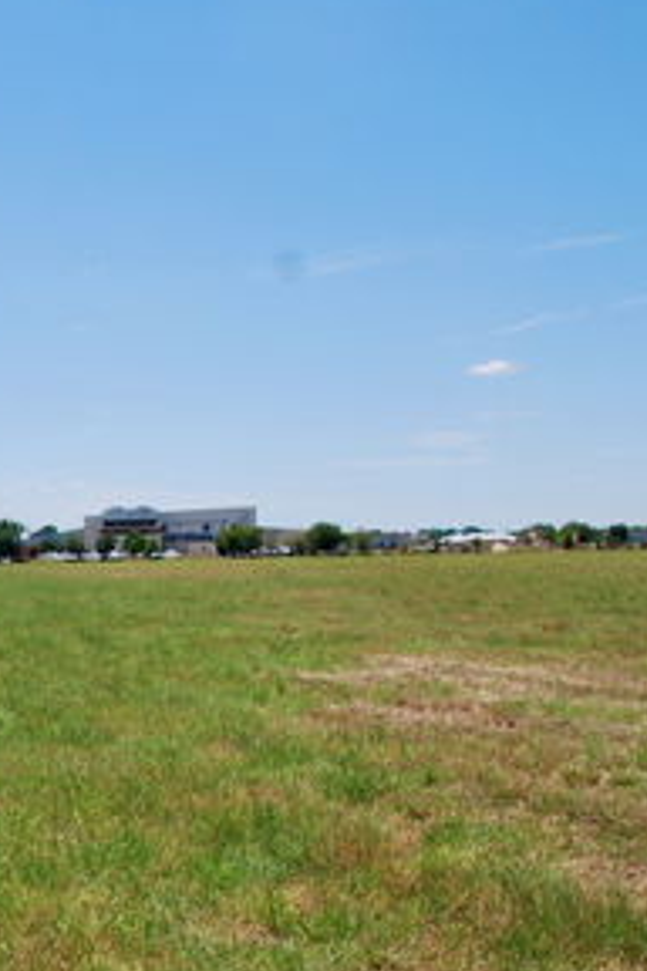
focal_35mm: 60
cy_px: 539
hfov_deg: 20.5
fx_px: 1617
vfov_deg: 33.4
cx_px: -212
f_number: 8
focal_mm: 18
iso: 100
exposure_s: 1/250
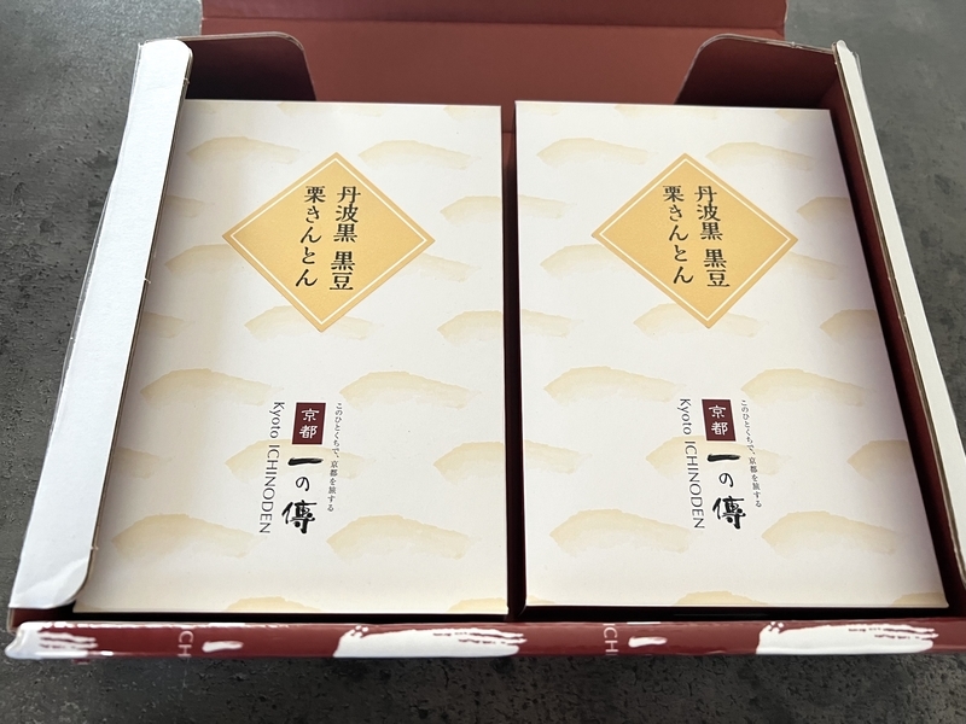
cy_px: 362
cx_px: 483
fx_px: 726
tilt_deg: -65.6
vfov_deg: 53.1
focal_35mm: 26
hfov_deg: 67.3
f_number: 1.5
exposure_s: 1/68
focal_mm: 5.7
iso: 125
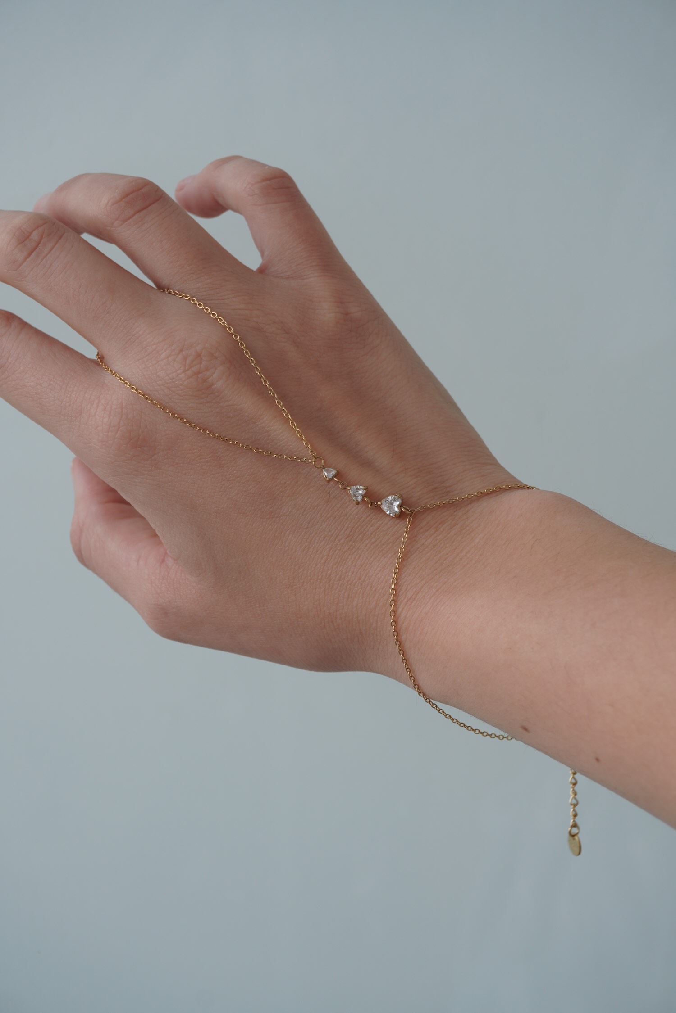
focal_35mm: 75
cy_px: 506
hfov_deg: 18.2
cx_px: 338
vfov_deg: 27.0
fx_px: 2112
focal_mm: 50
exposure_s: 1/50
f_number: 8
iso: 100
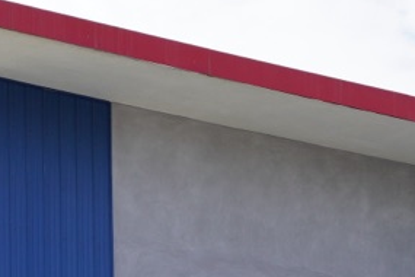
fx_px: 2559
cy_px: 709
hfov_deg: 9.3
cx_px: 218
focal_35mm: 222
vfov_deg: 5.9
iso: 100
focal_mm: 33
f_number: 5
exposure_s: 1/320
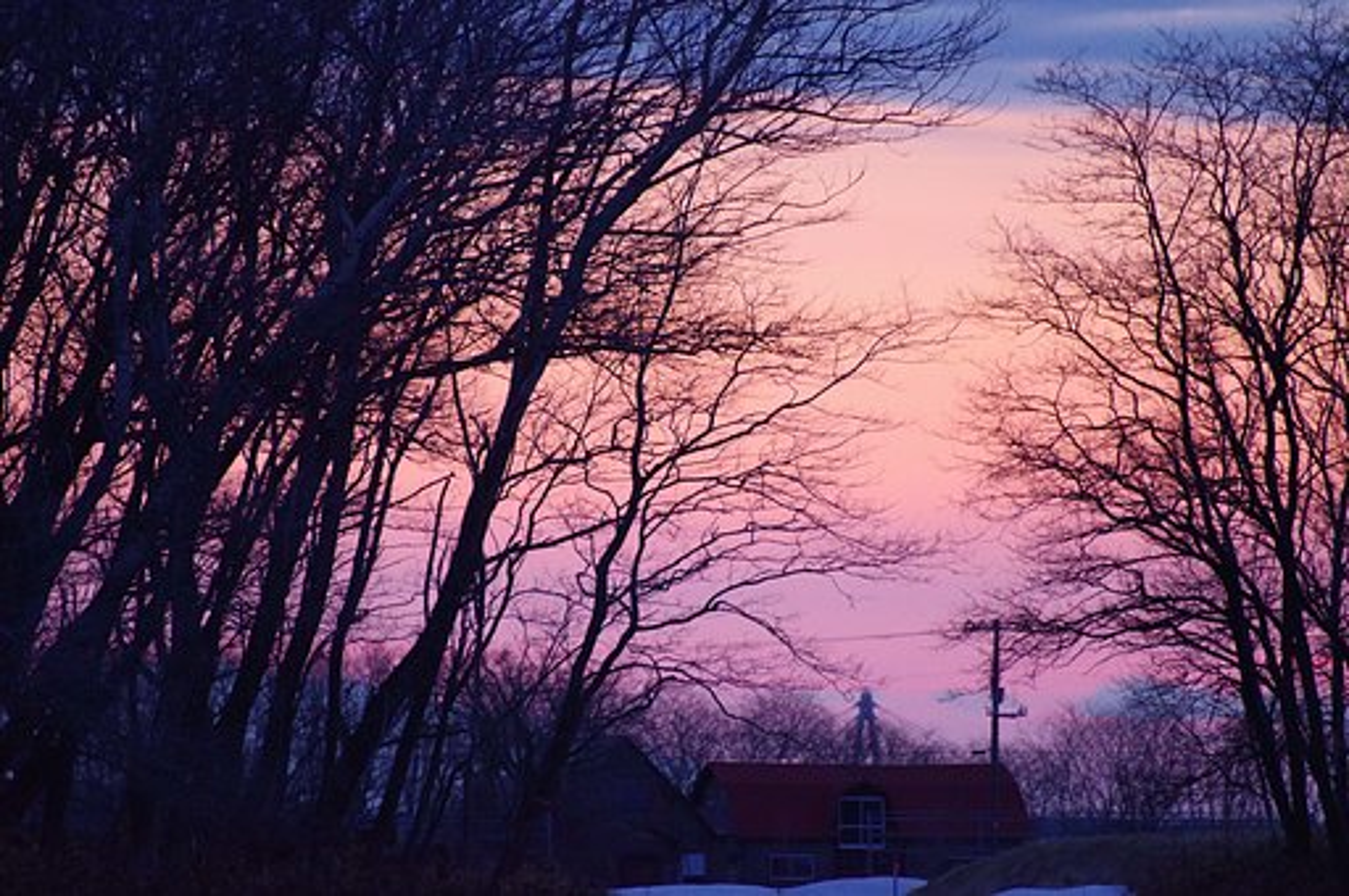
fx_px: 16841
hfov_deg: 4.6
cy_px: 448
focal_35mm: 450
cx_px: 674
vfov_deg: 3.0
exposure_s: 1/800
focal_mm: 300
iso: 6400
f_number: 5.6
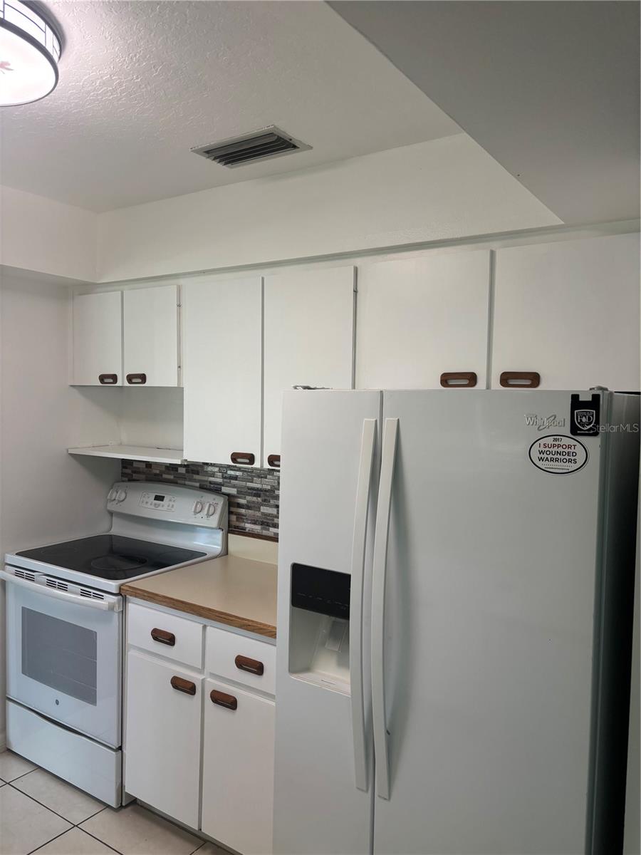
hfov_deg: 53.1
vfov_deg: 67.3
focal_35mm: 26
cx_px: 320
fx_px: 642
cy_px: 428
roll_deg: -2.0
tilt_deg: -3.0
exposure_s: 1/120
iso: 80
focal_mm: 5.96
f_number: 1.6
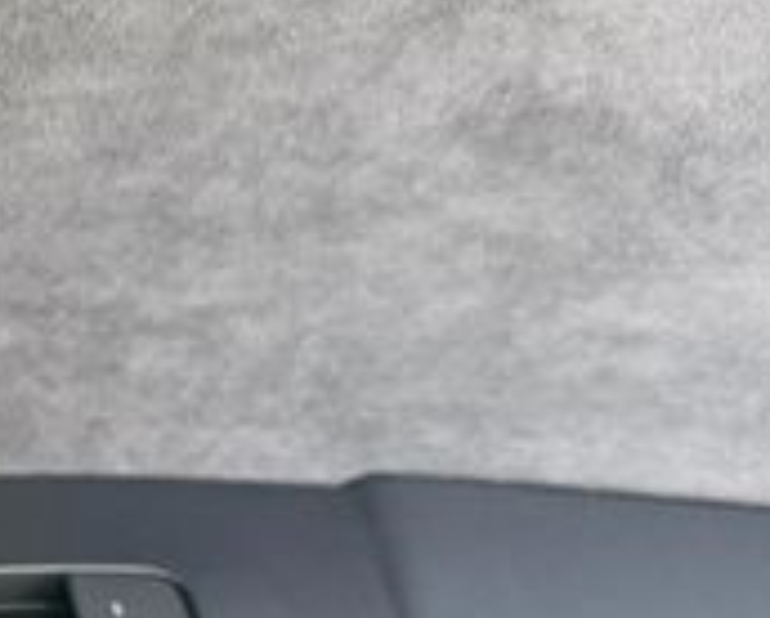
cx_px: -421
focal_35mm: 87
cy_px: 555
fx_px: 1985
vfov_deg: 17.4
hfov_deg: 19.0
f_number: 1.78
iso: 64
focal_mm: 6.76
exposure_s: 1/121
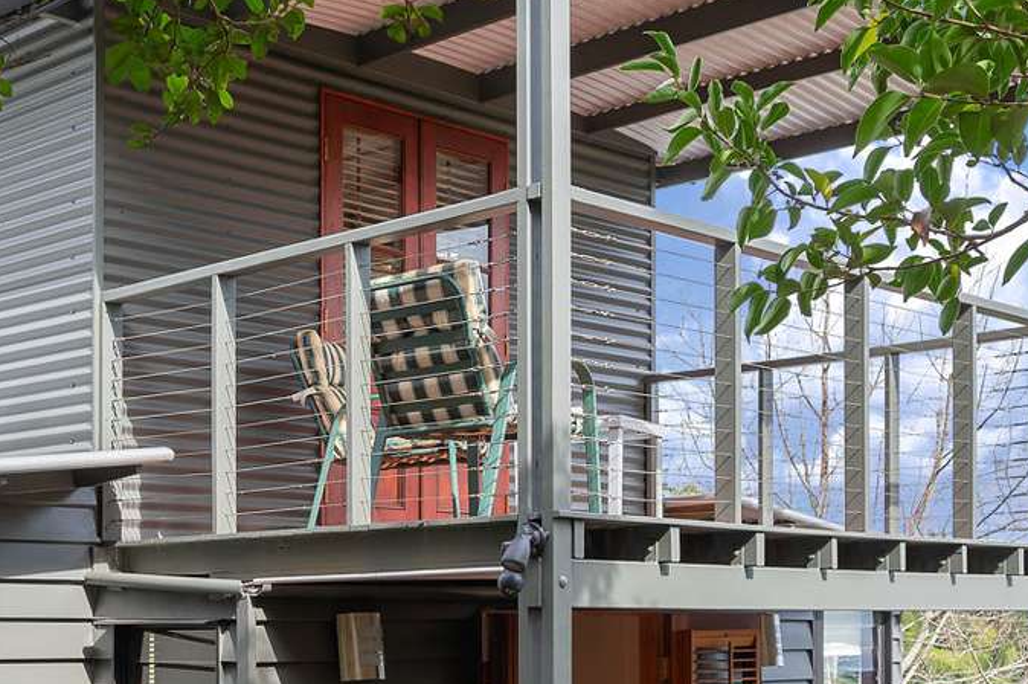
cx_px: 314
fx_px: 1667
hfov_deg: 33.9
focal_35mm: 58
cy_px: 627
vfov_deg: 22.6
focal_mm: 20.5
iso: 180
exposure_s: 1/250
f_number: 5.6
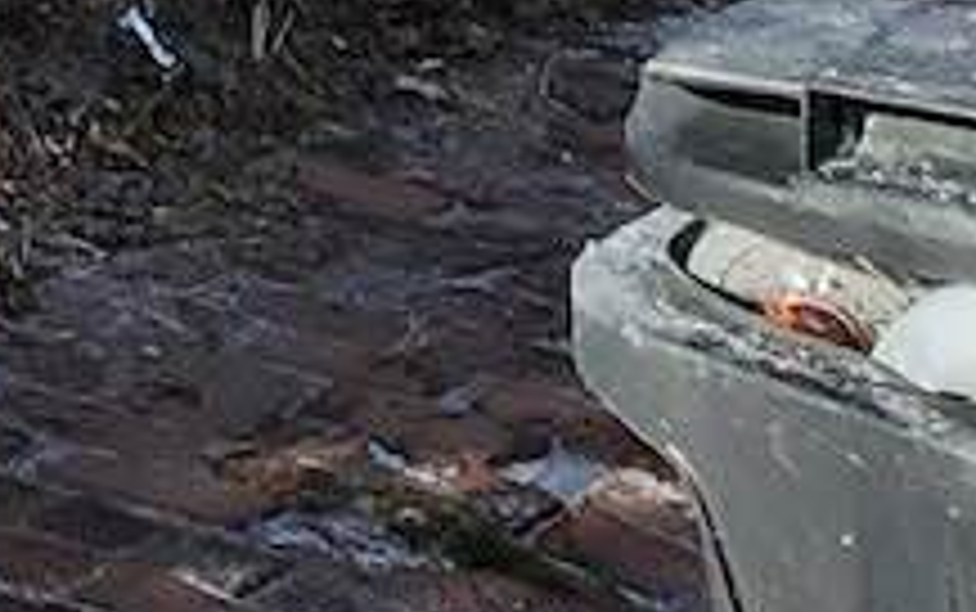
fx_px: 3381
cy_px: -1706
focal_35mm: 127
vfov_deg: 7.7
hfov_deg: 11.8
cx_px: -1655
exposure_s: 1/503
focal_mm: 2.2
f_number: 2.2
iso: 50
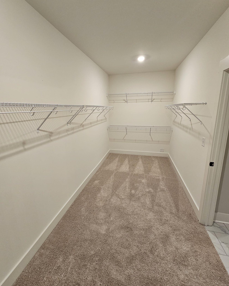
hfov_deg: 88.0
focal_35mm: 14
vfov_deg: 100.6
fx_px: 119
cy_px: 135
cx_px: 111
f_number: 2.2
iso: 200
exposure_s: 1/60
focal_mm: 2.2
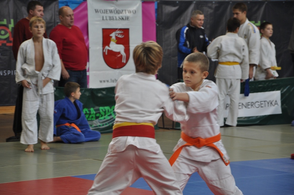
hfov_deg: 13.1
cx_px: 147
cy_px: 98
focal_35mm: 158
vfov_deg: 8.7
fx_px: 1285
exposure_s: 1/60
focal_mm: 105
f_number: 5.6
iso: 560
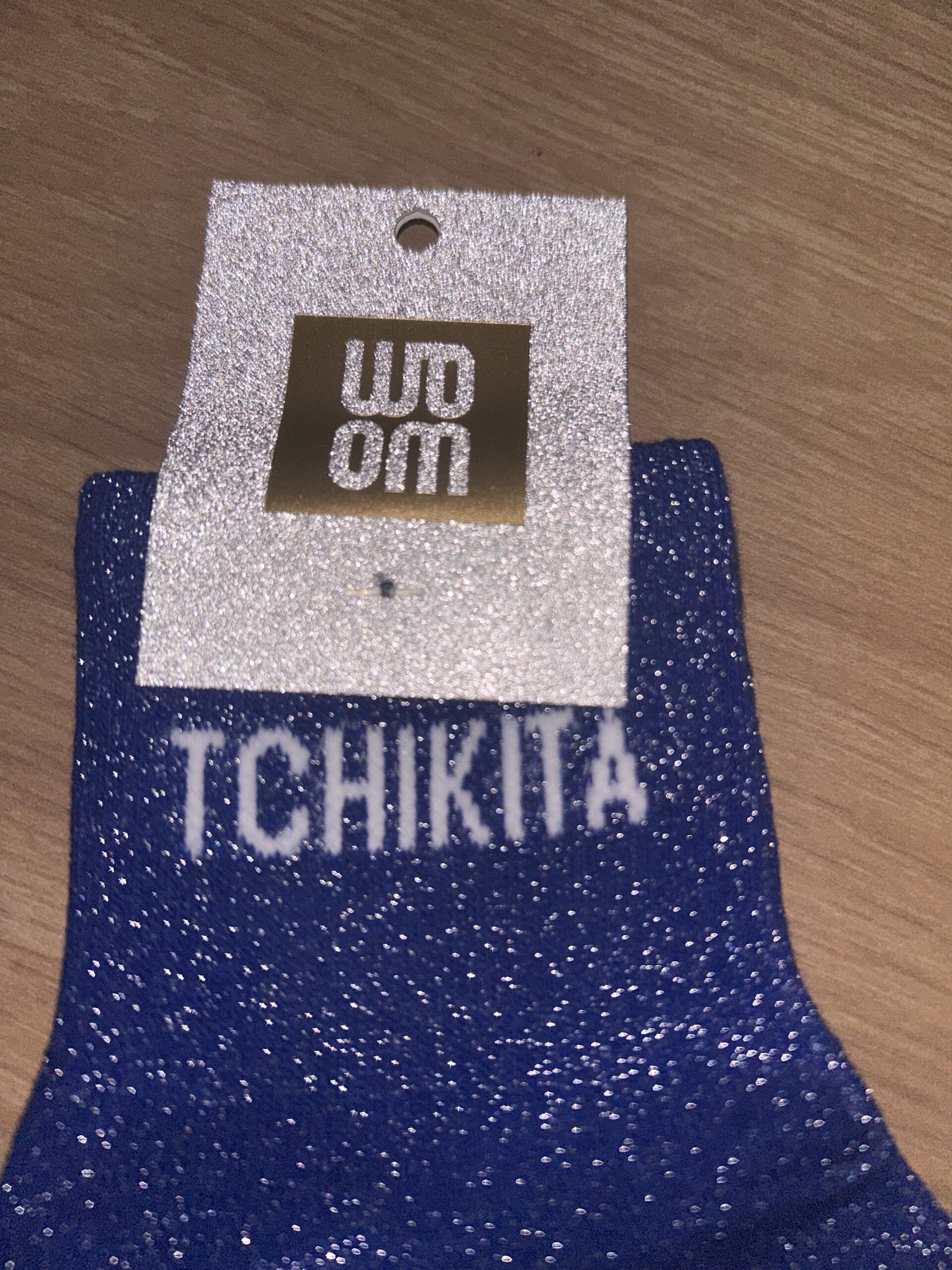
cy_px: 635
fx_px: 953
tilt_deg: -77.0
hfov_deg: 53.1
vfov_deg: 67.3
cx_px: 476
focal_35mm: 26
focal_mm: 5.7
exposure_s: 1/80
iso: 32
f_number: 1.5
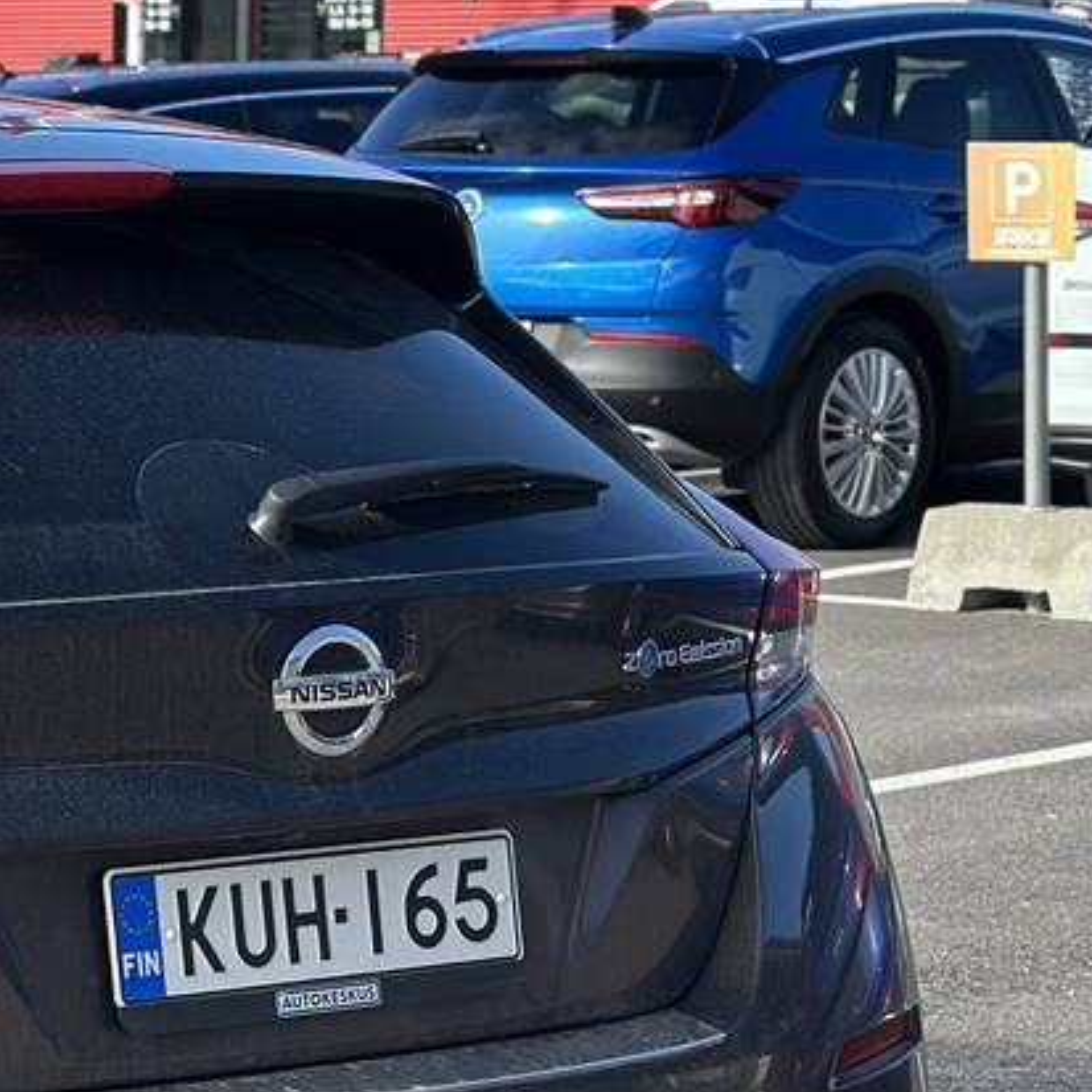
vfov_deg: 11.8
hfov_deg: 11.4
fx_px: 5282
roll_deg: +0.1
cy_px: 682
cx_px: -468
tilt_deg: -7.4
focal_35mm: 148
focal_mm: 6.86
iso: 80
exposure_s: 1/1751
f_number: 1.78
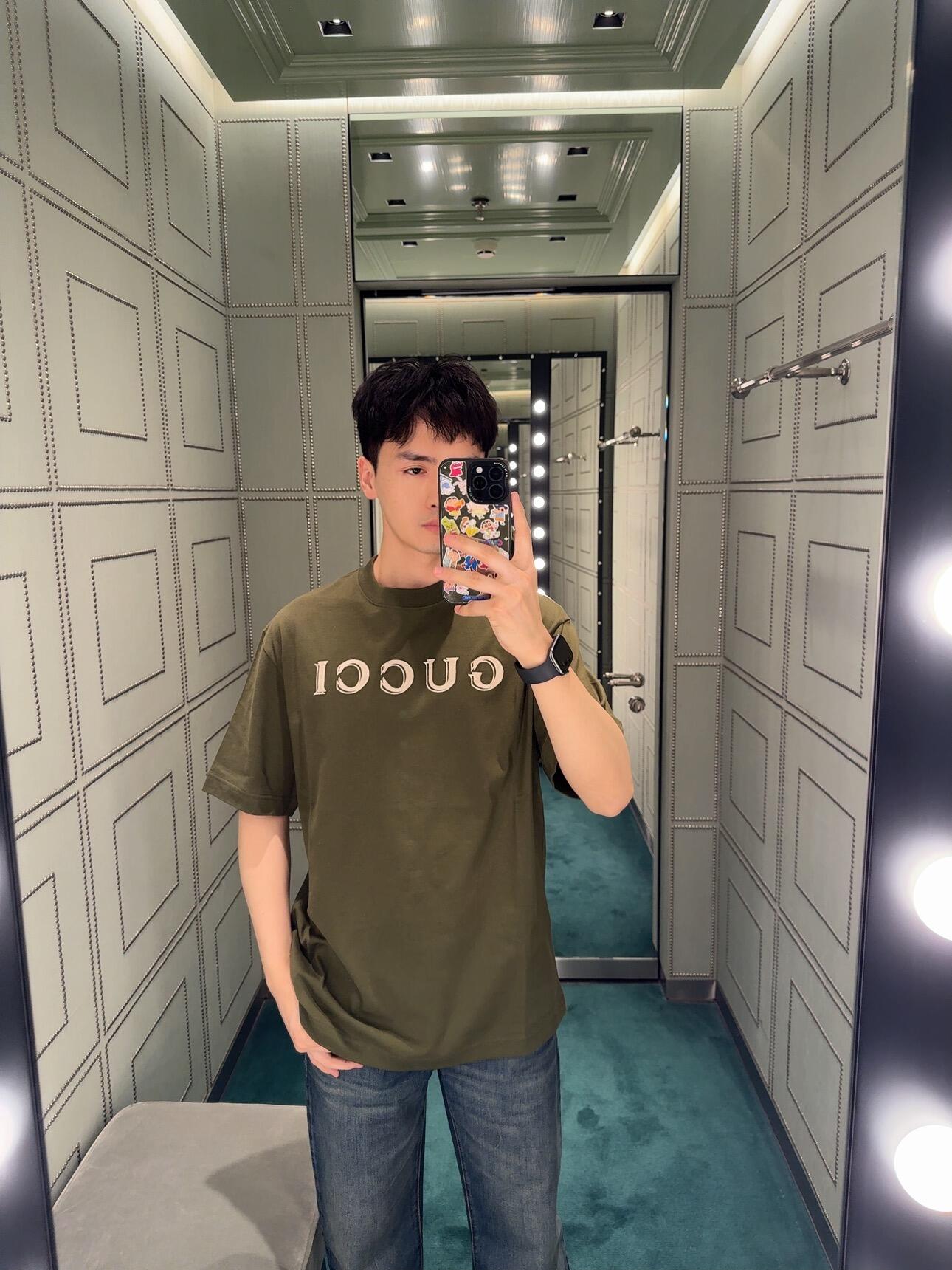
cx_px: 476
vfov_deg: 71.6
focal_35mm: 24
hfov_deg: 56.8
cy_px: 635
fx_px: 880
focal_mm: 6.76
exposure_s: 1/100
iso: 160
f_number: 1.78
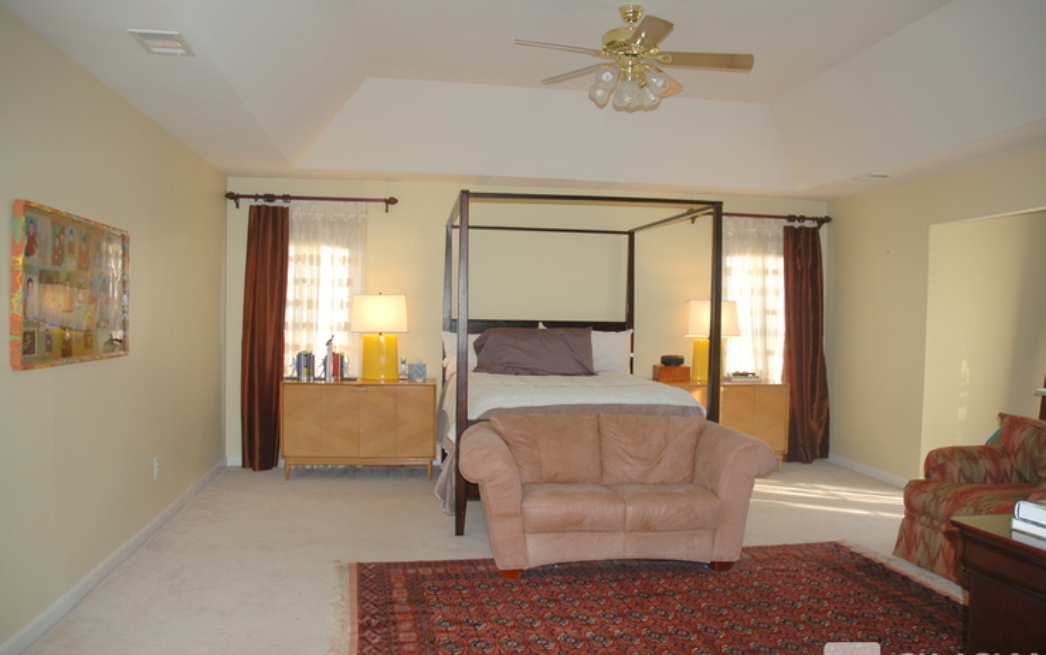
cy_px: 345
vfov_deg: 44.6
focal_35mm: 28
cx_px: 520
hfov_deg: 66.4
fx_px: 799
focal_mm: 18
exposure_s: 1/60
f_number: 3.5
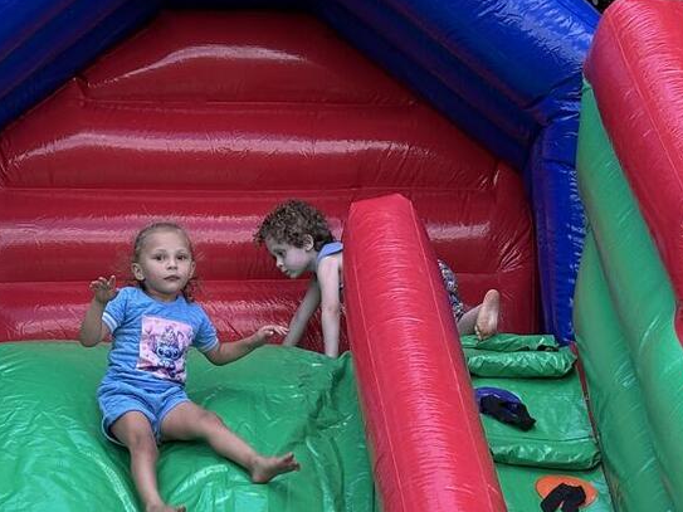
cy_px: 494
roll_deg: +0.3
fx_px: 2269
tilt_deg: +3.6
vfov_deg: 12.7
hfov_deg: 17.1
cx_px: 226
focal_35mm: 115
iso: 32
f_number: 1.6
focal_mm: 5.96
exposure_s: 1/349
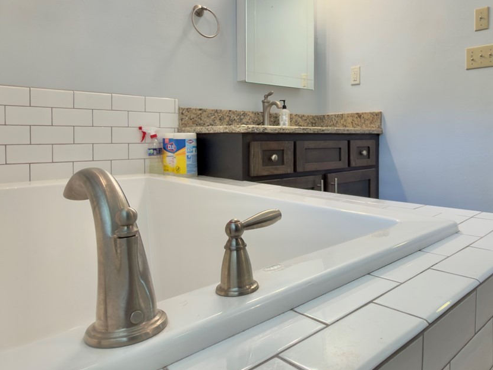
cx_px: 312
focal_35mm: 27
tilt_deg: -2.1
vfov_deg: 50.9
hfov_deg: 64.3
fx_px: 384
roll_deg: +0.5
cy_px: 143
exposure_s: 1/40
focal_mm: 2.22
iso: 40
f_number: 2.2
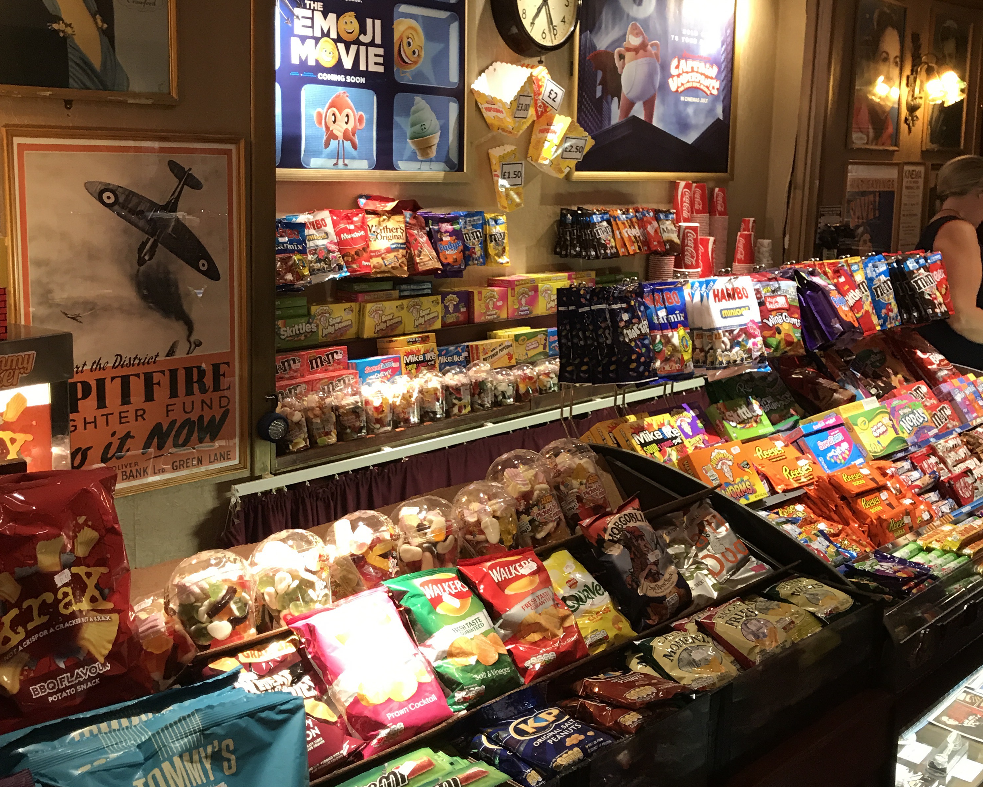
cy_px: 328
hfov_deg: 49.1
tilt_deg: -5.9
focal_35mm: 37
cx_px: 485
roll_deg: +1.0
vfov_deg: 40.0
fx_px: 1077
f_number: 1.8
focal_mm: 3.99
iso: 64
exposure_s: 1/17
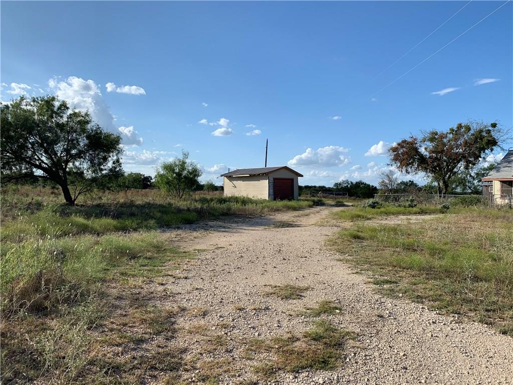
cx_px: 256
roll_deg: -0.4
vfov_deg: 53.1
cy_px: 192
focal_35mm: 26
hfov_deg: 67.3
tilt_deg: +2.5
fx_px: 385
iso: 25
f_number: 1.8
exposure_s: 1/2681
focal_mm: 4.25
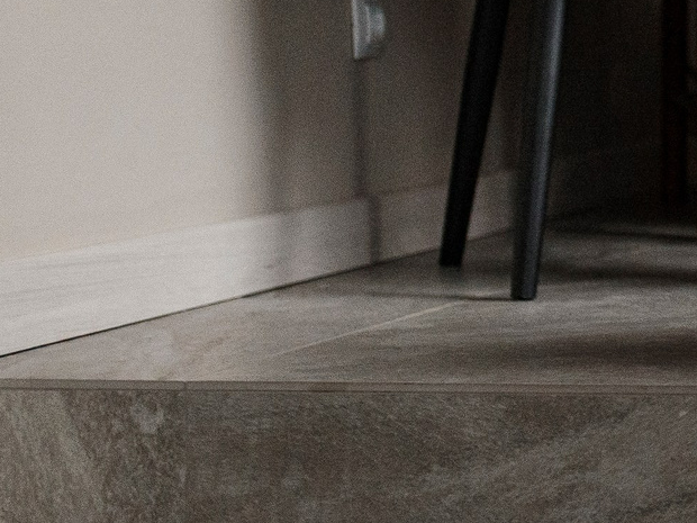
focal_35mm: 139
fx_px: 2799
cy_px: -15
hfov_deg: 12.6
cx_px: 1342
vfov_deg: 10.6
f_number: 2.2
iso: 1000
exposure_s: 1/160
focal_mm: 35
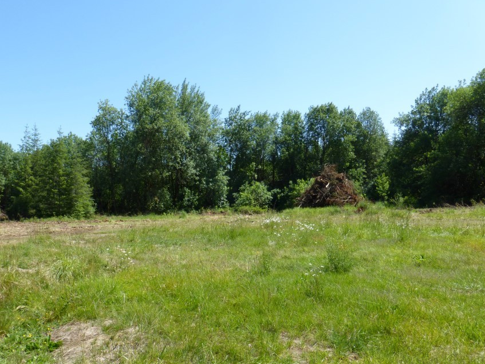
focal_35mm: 29
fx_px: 406
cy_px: 215
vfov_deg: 48.0
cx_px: 202
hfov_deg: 61.3
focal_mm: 4.3
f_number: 4
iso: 100
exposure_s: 1/500
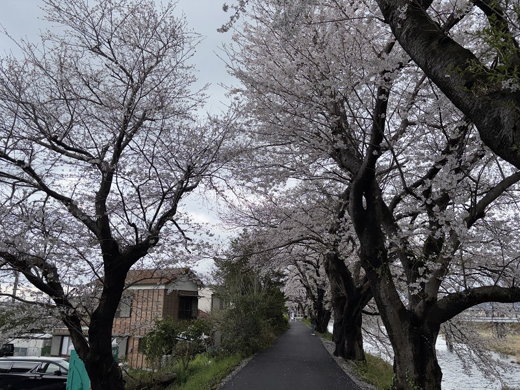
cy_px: 195
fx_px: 391
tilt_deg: +15.9
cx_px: 260
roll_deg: -0.5
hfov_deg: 67.3
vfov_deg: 53.1
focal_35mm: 26
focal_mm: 5.96
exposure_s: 1/399
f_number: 1.6
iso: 32
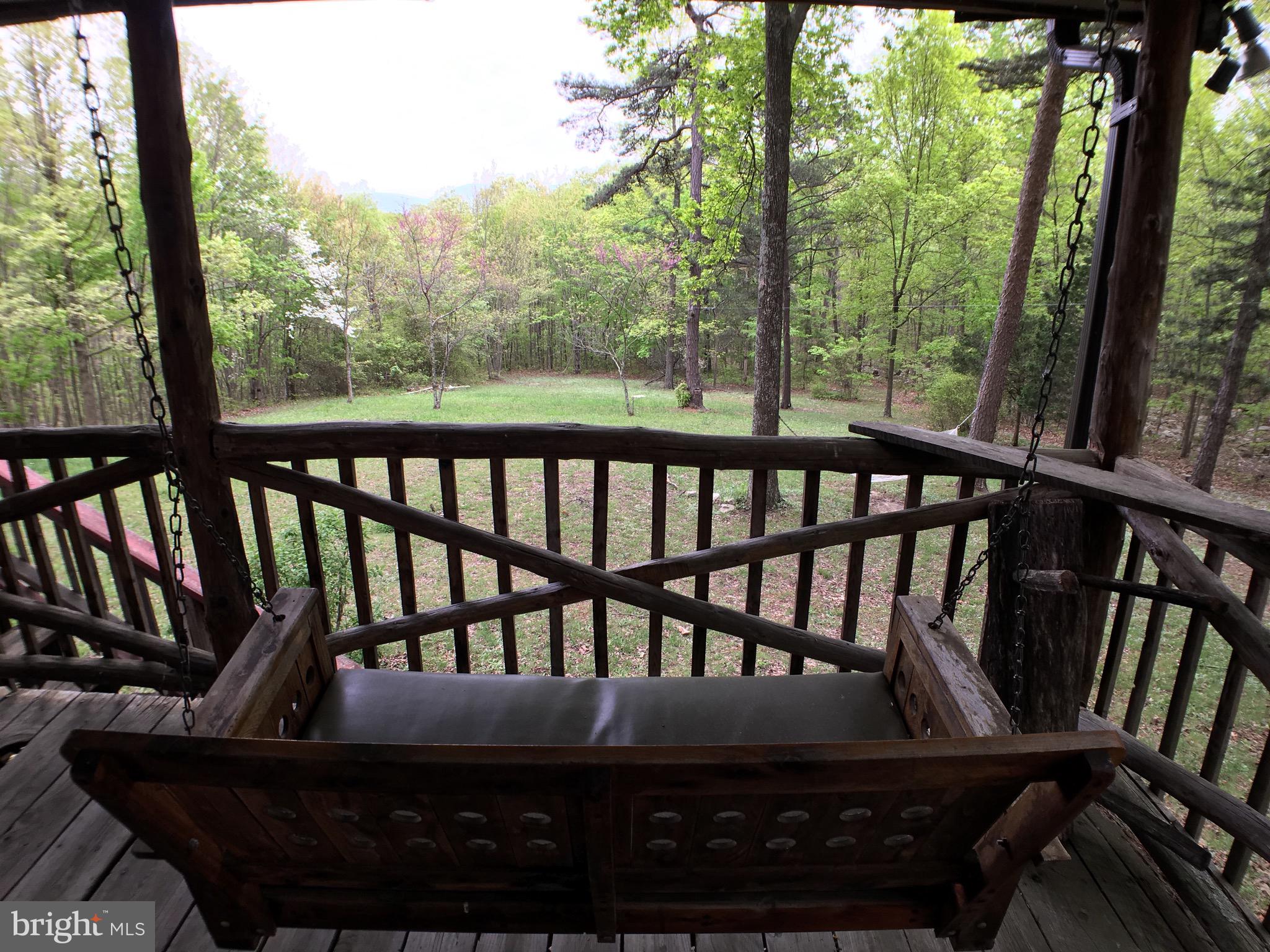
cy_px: 476
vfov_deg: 48.2
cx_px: 635
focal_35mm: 29
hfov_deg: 61.7
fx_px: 1064
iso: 25
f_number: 2.2
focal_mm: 4.15
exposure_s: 1/151
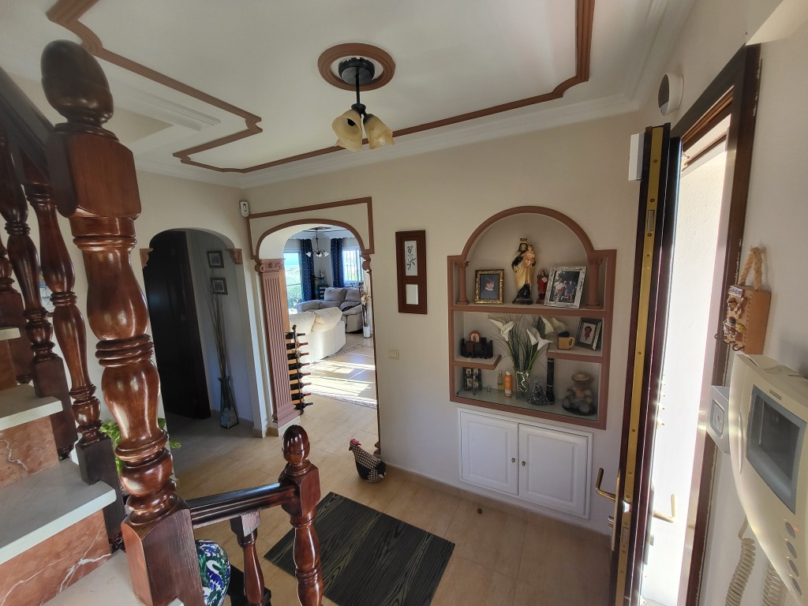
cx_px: 404
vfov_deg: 89.9
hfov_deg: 106.2
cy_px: 303
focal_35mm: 13
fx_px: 303
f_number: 2.2
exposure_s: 1/50
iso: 125
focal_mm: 1.74
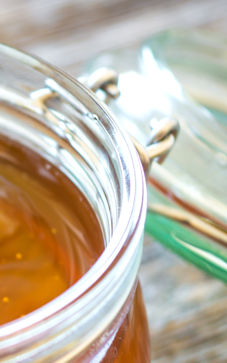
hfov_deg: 7.1
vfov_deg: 11.5
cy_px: 246
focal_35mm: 182
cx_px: -74
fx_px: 1802
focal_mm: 50
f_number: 4.5
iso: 100
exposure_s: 1/13
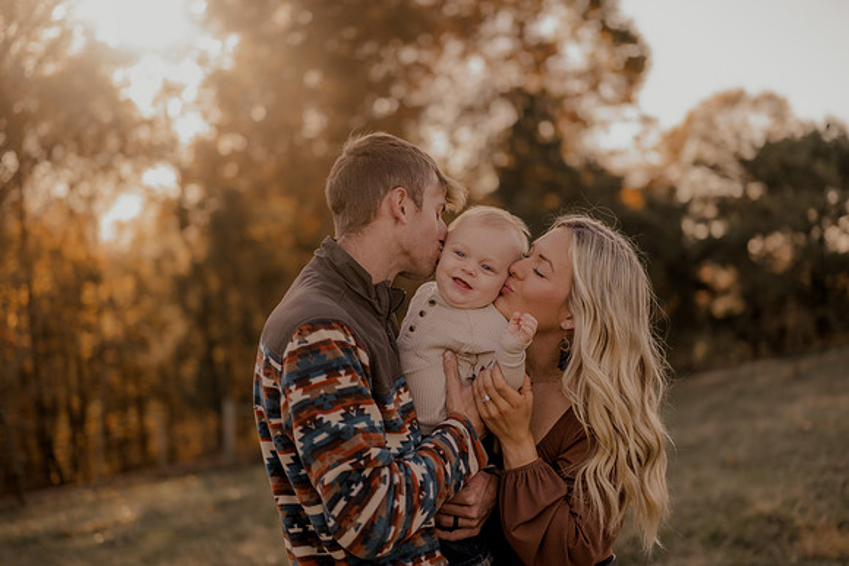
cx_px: 424
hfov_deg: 39.6
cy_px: 283
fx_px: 1179
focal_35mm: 50
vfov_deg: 27.0
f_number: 1.8
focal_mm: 50
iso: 250
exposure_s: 1/1600
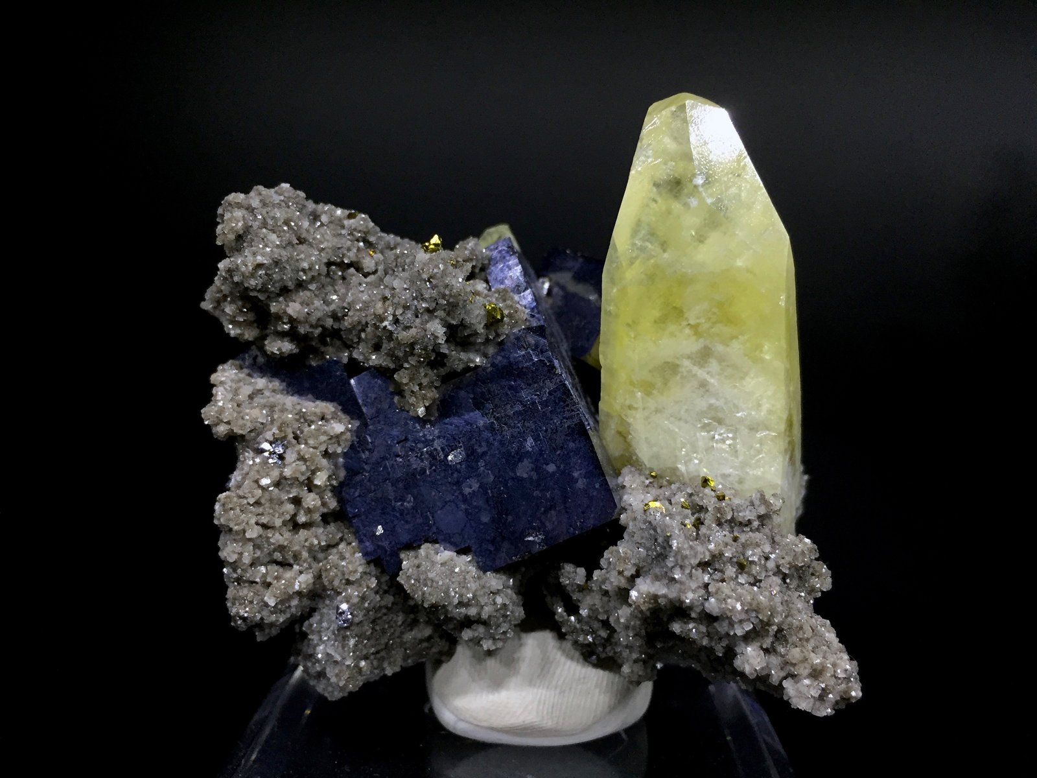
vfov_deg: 48.2
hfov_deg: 61.7
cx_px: 518
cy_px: 389
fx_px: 869
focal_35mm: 29
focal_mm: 4.15
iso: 100
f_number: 2.2
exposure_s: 1/30
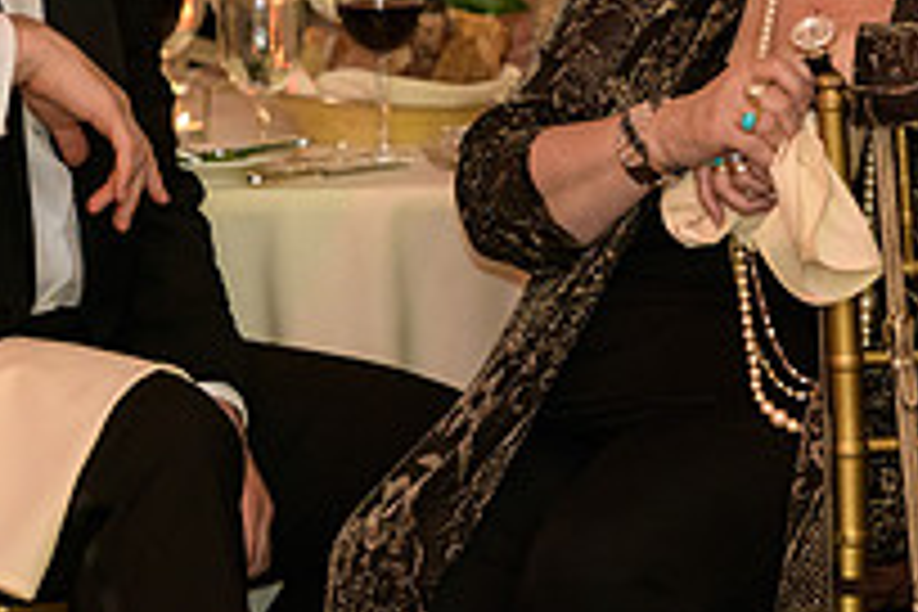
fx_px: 11245
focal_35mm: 441
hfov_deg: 4.7
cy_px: -2
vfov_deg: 3.1
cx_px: 148
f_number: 3.2
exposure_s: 1/125
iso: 1250
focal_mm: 155
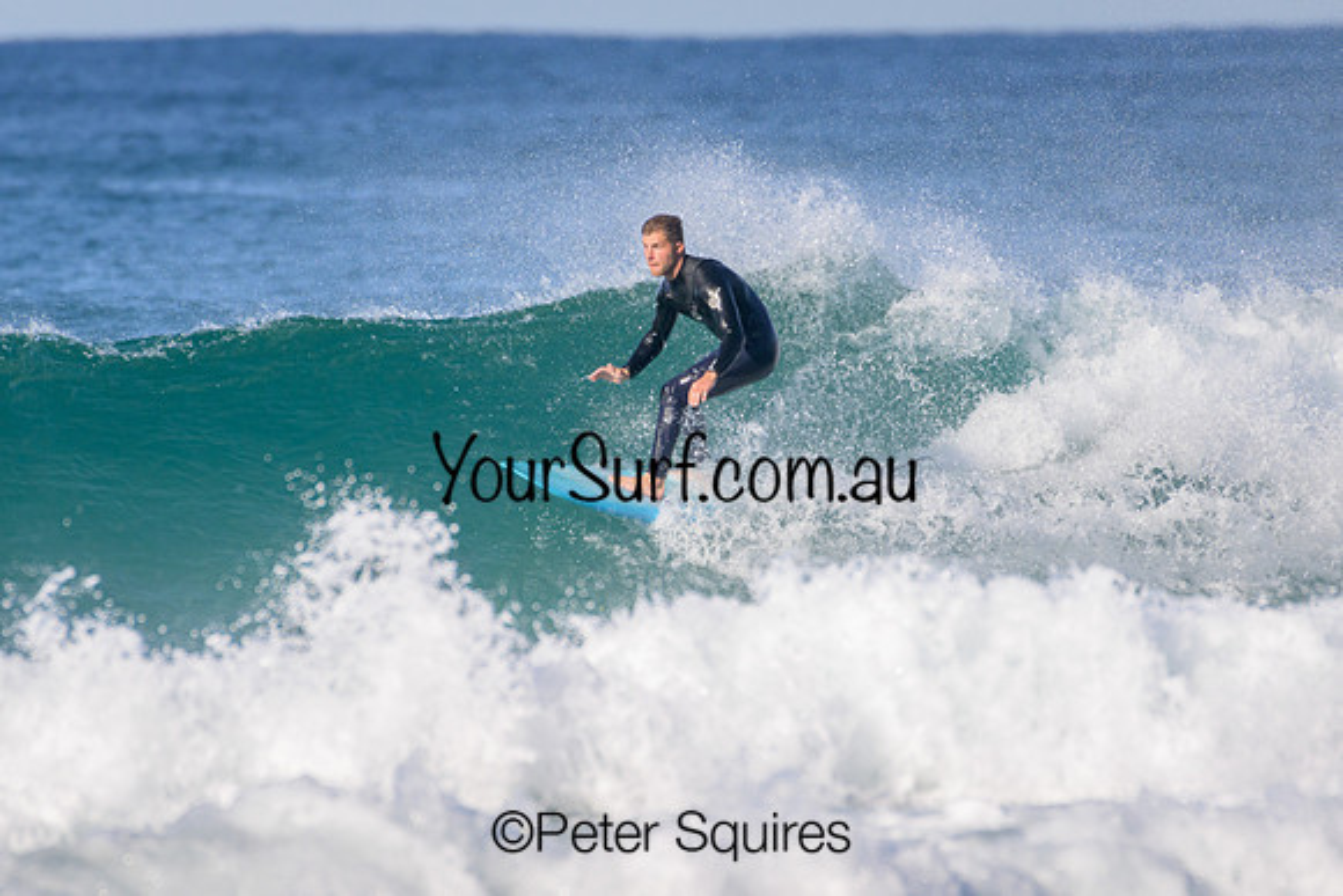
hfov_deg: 2.1
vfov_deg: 1.4
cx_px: 672
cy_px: 448
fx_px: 37313
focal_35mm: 1000
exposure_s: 1/2000
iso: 1000
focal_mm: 1000
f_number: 11
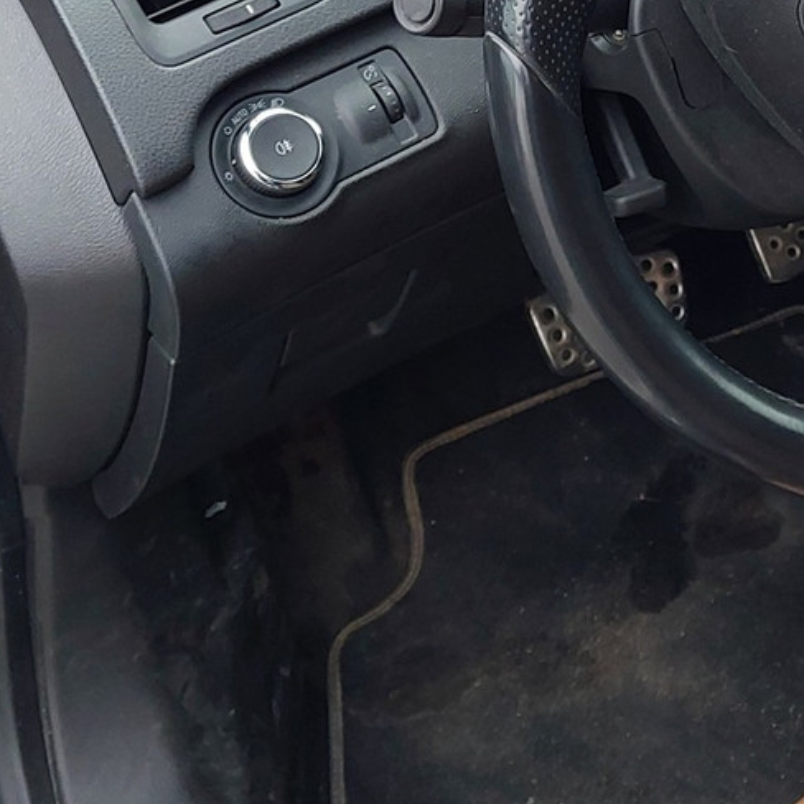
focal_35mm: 87
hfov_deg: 19.3
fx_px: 2286
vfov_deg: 19.2
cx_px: 845
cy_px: -48
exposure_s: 1/50
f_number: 1.8
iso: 160
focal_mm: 4.6
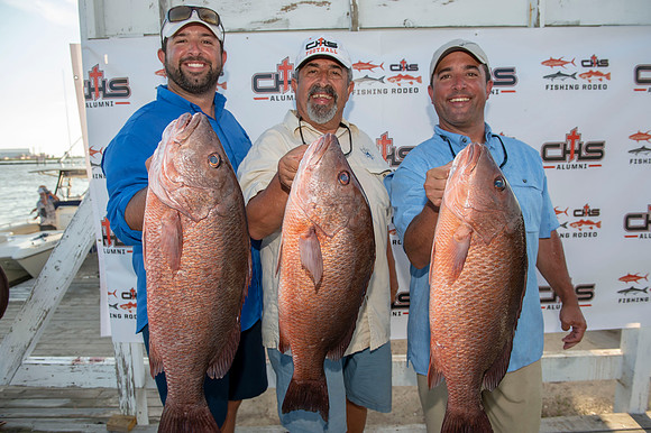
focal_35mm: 26
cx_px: 326
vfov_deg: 49.5
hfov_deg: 69.4
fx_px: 470
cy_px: 216
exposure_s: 1/160
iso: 100
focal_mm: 26
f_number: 5.6
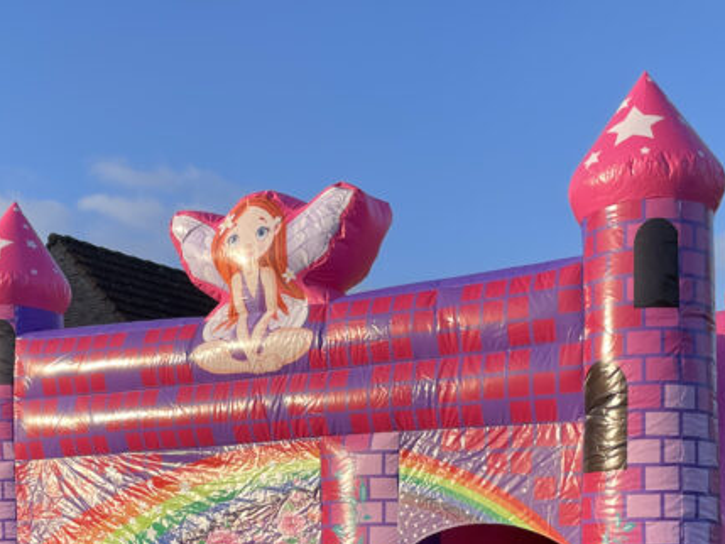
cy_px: 527
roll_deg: -0.1
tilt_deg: +2.0
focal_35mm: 62
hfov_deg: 31.1
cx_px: 294
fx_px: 1299
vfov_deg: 22.8
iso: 32
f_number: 1.6
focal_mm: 4.2
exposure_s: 1/1511
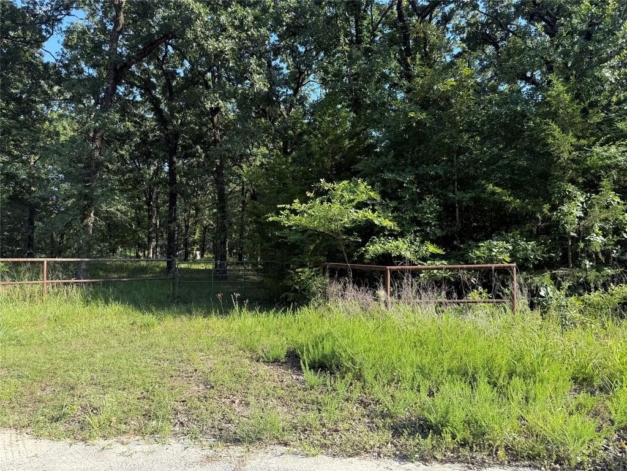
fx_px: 435
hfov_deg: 71.6
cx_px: 314
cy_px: 236
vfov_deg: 56.8
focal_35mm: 24
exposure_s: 1/909
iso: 80
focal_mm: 6.76
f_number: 1.78
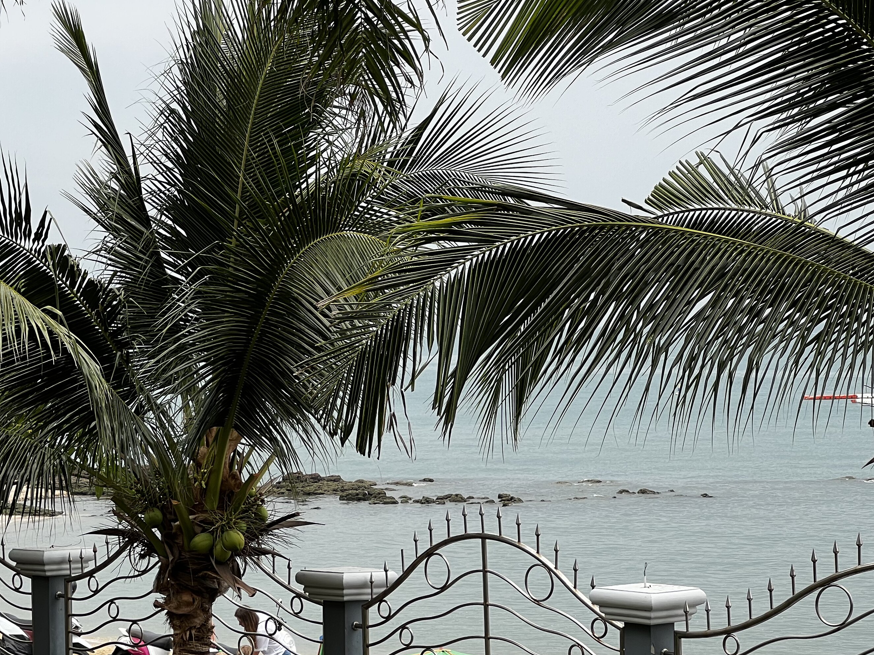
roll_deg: +1.4
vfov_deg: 12.7
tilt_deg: -2.4
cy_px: 471
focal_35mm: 116
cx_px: 216
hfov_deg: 16.9
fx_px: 2929
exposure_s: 1/154
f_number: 2.8
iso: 32
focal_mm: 9
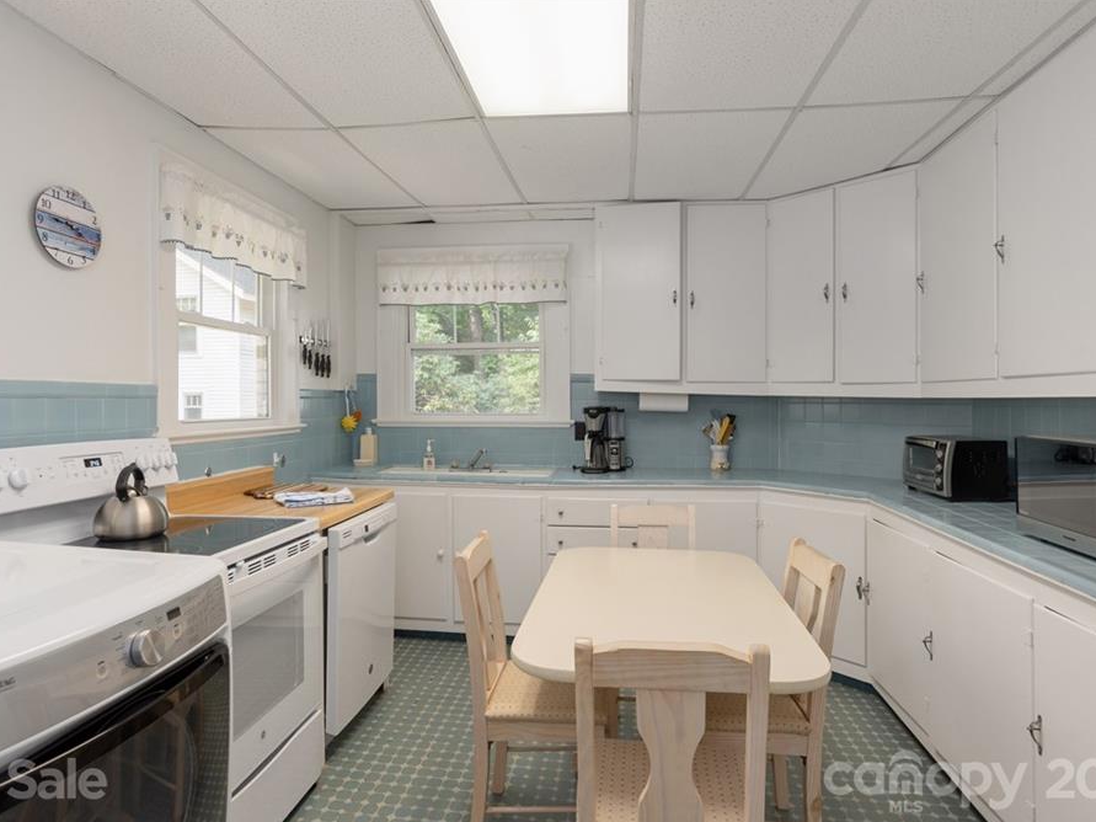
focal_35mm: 21
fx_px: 665
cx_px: 539
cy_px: 415
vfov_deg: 63.4
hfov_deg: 79.0
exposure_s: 1/40
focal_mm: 19
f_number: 8
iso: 320
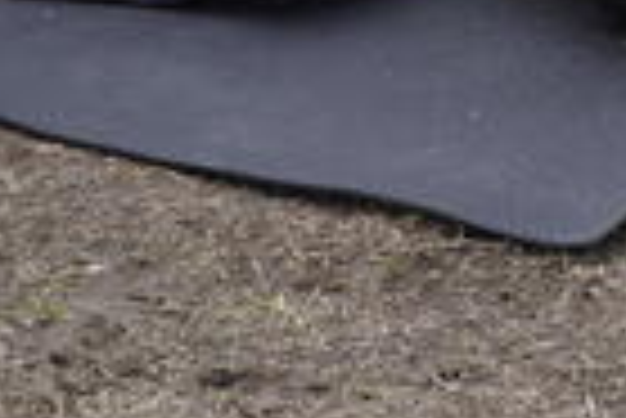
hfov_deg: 6.9
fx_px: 5187
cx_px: 266
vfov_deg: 4.6
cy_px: -31
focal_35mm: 298
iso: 100
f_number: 6.3
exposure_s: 1/200
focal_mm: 46
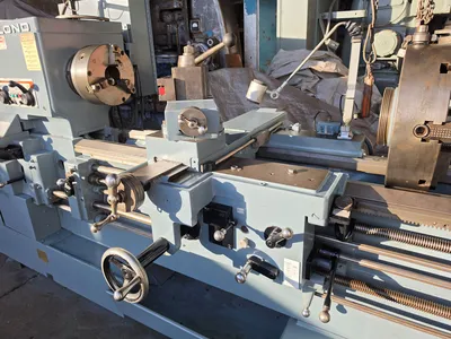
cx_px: 226
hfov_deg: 73.9
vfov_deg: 58.9
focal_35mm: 23
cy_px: 170
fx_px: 300
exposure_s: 1/2969
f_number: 1.4
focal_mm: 6.5
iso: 64
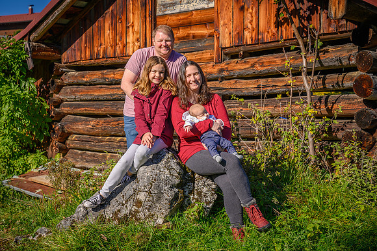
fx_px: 680
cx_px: 188
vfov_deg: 20.9
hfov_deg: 31.0
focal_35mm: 65
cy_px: 126
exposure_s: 1/500
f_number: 5.6
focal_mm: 65
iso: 100
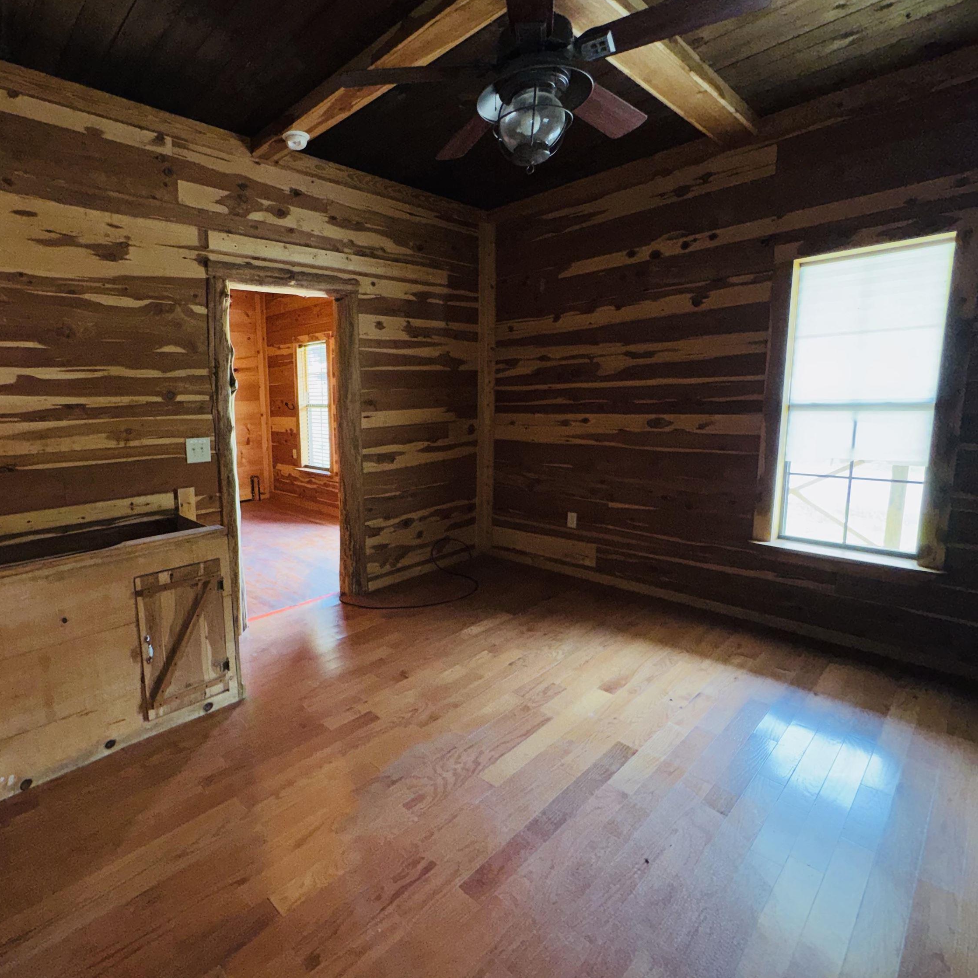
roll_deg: +1.5
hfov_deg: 82.4
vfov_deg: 84.0
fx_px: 543
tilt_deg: -8.7
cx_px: 369
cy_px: 479
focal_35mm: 17
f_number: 2.2
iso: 80
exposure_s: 1/62
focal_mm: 2.22
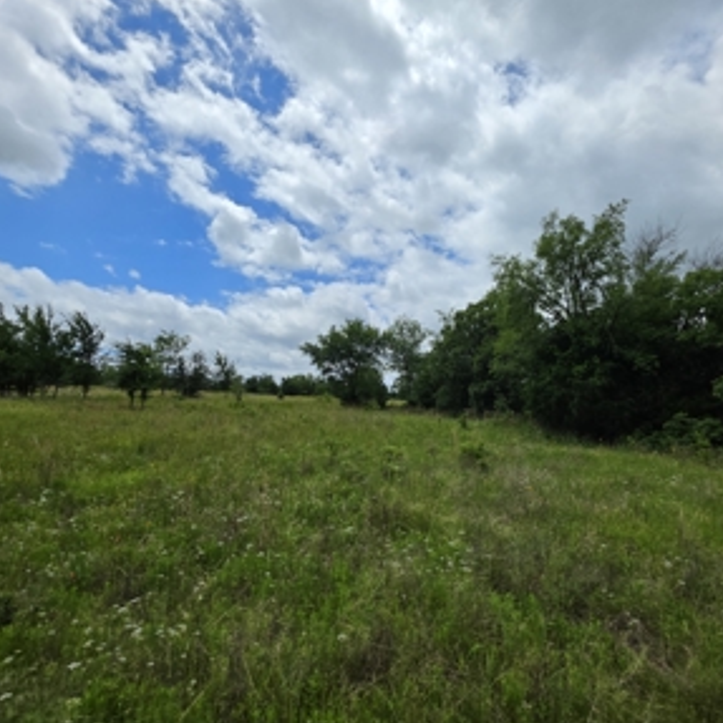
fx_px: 378
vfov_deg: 87.4
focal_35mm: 16
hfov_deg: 87.4
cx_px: 373
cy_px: 350
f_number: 1.9
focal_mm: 2.2
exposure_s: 1/4311
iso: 32
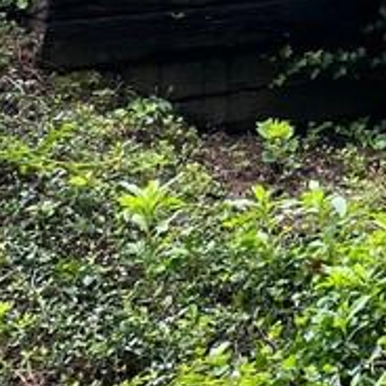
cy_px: -407
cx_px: 692
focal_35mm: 128
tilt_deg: +2.8
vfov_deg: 12.0
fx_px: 1615
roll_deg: +1.0
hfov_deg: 12.5
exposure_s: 1/212
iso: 32
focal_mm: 4.25
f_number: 1.8
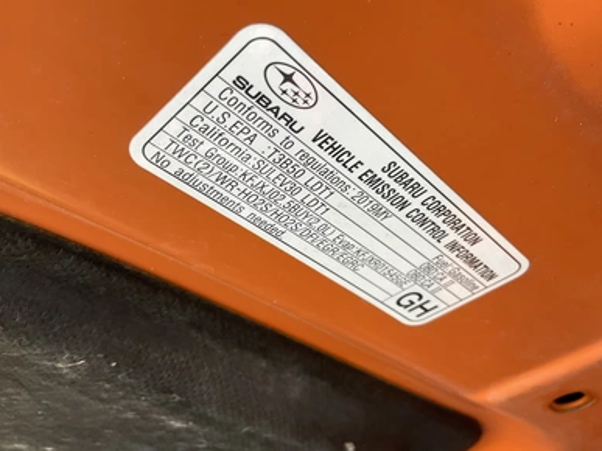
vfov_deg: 46.8
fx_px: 522
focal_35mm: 30
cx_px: 297
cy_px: 221
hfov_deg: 60.0
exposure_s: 1/122
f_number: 1.8
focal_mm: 3
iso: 64
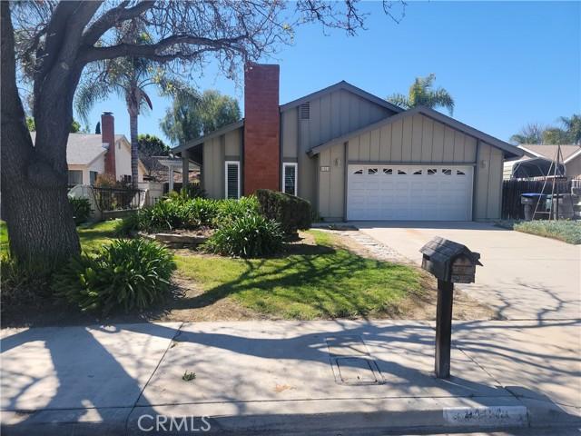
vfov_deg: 56.8
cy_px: 218
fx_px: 403
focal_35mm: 24
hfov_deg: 71.6
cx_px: 290
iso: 16
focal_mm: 6.7
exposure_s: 1/677
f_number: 1.8
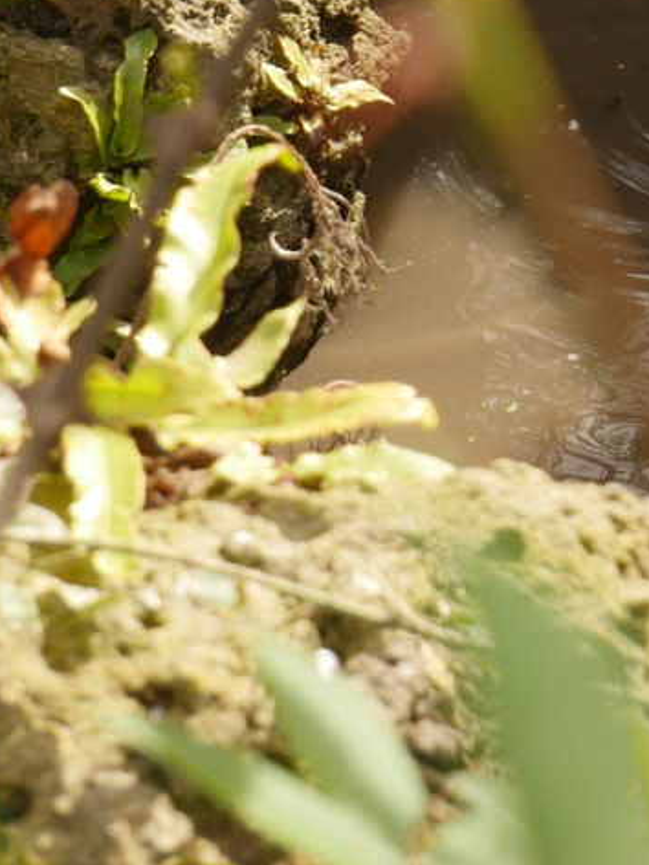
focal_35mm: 183
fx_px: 4575
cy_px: -174
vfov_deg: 10.6
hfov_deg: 8.1
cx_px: 700
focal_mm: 27
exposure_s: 1/200
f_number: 4.6
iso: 200
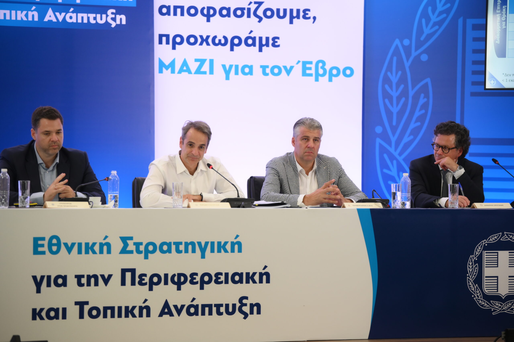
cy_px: 171
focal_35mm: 130
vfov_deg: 10.5
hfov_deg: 15.8
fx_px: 1855
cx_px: 257
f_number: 2.8
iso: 1000
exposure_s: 1/250
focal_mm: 130
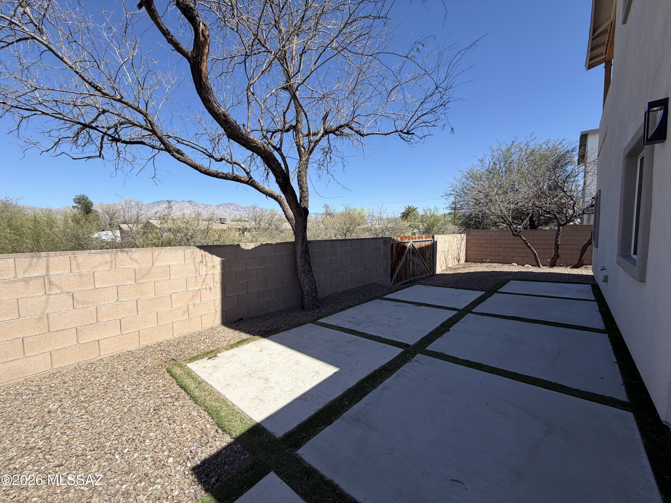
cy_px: 252
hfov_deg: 102.1
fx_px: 271
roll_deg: +0.8
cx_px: 336
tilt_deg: -4.6
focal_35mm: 14
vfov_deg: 85.7
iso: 25
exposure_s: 1/770
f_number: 2.2
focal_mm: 2.22
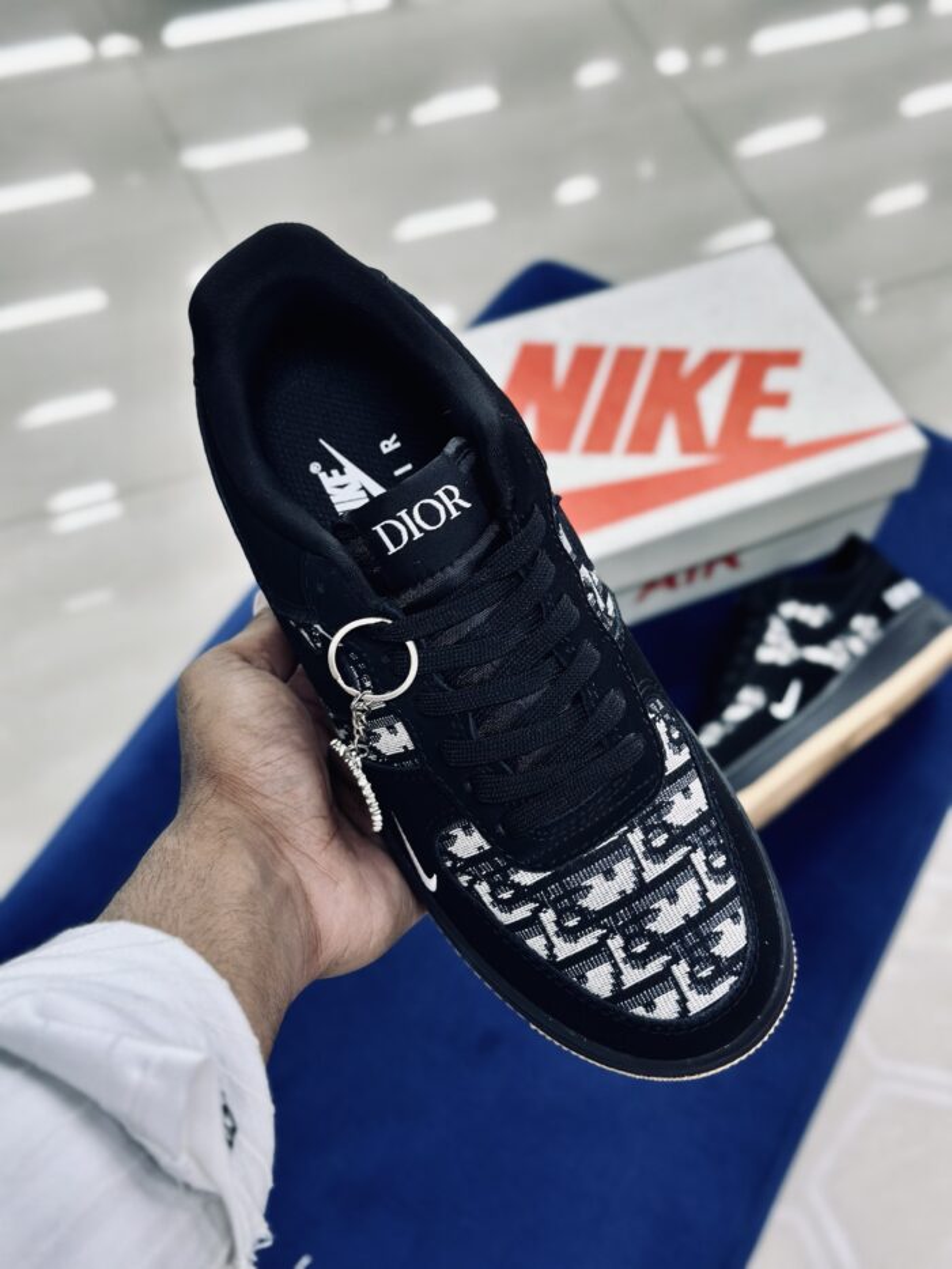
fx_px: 1760
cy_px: 634
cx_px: 476
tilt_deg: -56.1
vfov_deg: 39.7
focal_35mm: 48
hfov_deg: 30.3
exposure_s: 1/100
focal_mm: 6.86
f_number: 1.78
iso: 80
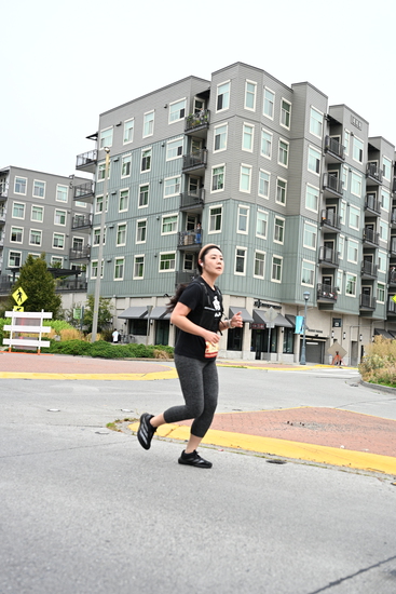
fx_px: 725
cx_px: 198
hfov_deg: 30.5
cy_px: 297
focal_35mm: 44
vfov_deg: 44.5
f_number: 4
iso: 1600
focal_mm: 44
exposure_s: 1/800
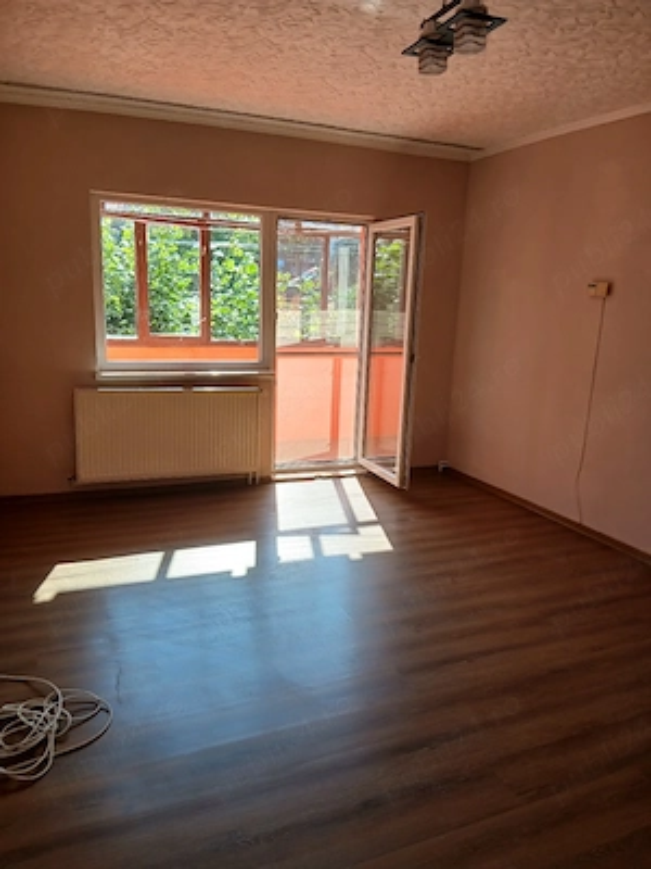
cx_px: 326
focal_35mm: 26
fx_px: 652
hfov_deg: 53.1
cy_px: 434
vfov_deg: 67.3
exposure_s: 1/50.3
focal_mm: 3.98
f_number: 1.8
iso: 25
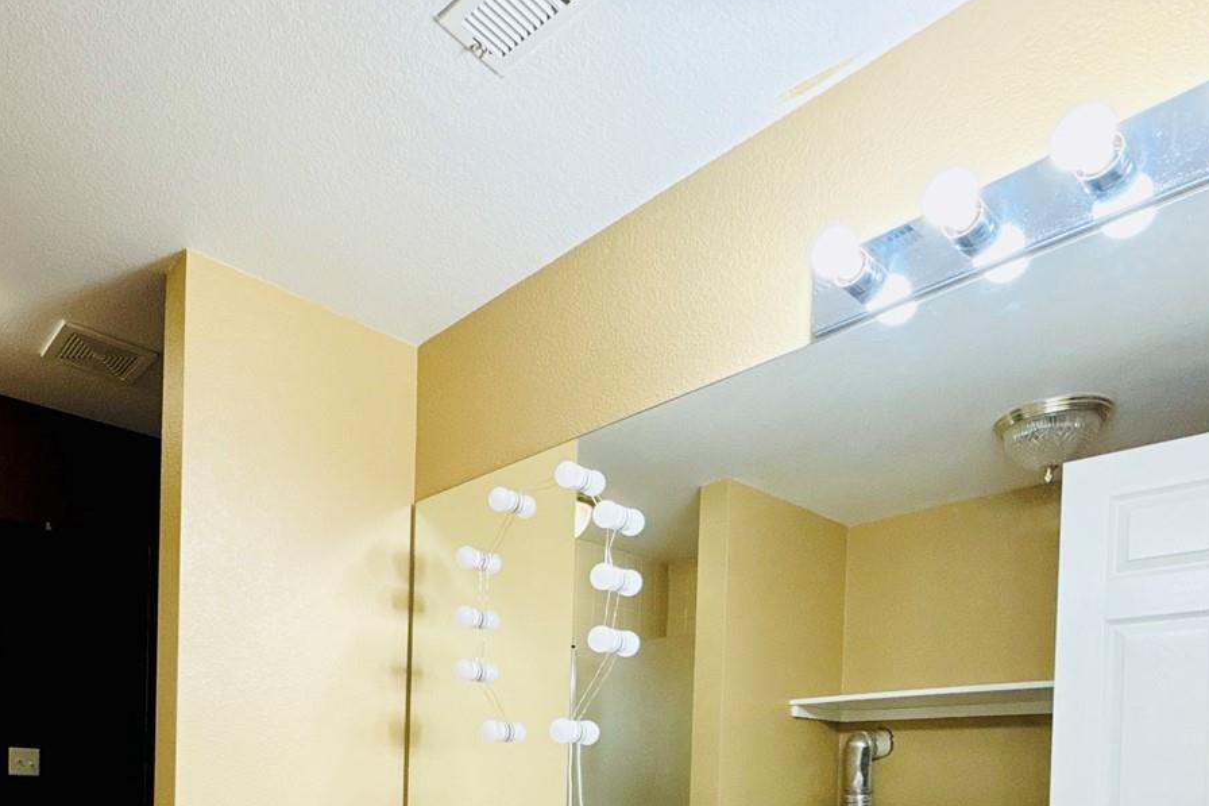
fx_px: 873
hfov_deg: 68.3
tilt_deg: -1.3
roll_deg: -2.6
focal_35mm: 26
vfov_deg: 42.9
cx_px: 451
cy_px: 798
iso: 250
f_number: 2.2
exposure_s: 1/120
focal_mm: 2.22
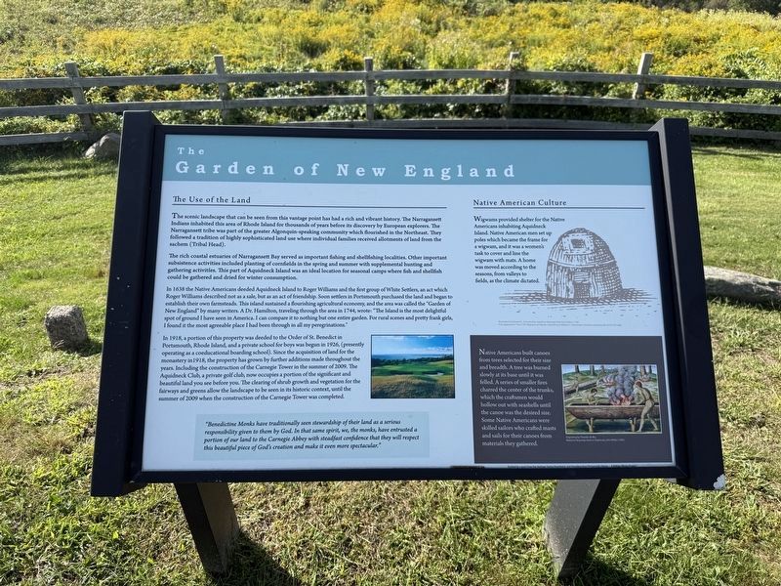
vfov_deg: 56.8
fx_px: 541
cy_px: 293
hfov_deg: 71.6
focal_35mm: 24
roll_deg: -1.3
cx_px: 390
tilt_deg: -33.1
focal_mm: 6.76
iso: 80
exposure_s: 1/2370
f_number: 1.78
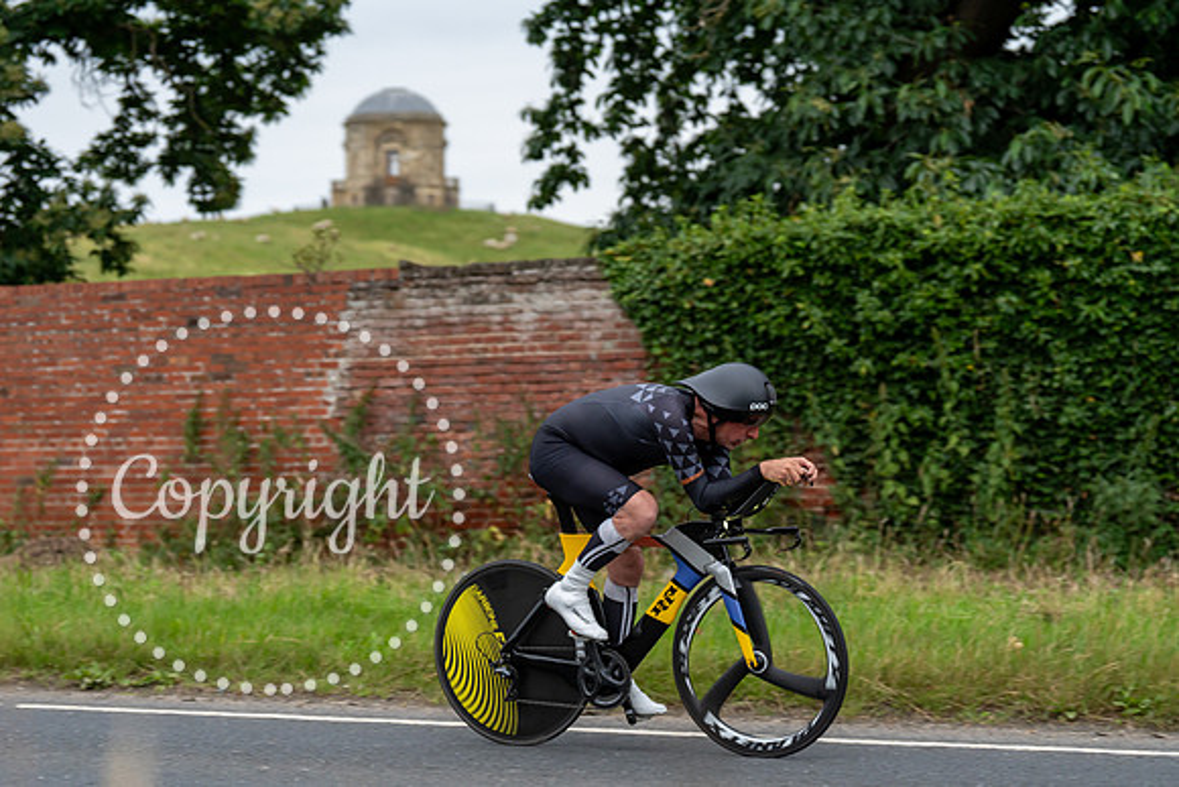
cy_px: 394
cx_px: 590
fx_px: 2817
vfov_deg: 15.9
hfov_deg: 23.6
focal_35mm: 86
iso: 1000
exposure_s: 1/640
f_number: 3.2
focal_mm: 86
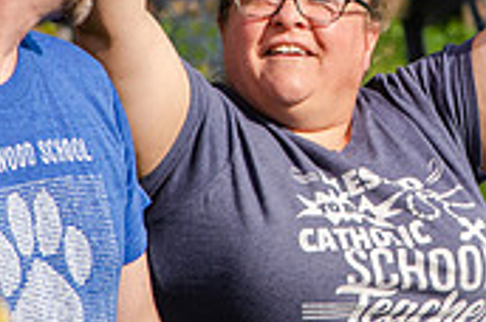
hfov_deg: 2.7
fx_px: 10227
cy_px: 51
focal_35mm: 759
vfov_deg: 1.8
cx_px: 429
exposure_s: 1/800
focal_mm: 150
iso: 200
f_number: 8
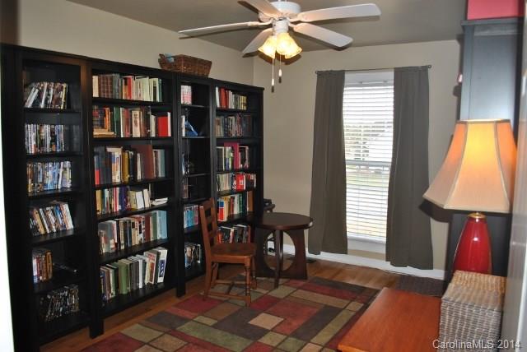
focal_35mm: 27
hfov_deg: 67.3
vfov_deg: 48.0
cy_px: 176
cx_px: 264
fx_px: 396
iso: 200
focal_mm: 18
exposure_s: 1/60
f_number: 3.5
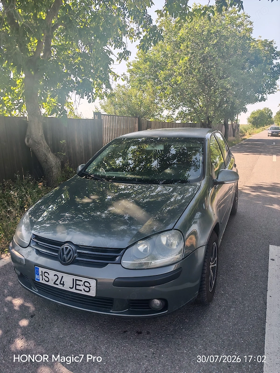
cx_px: 140
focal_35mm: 24
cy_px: 186
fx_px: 259
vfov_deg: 71.6
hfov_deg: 56.8
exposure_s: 1/2500
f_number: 2
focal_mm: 6.83
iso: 100
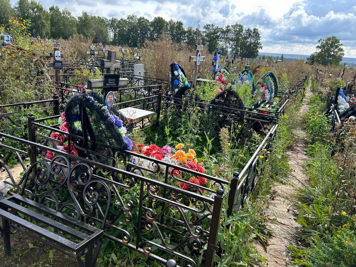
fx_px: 267
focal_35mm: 26
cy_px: 134
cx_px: 178
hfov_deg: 67.3
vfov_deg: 53.1
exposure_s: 1/982
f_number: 1.5
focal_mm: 5.7
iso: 50
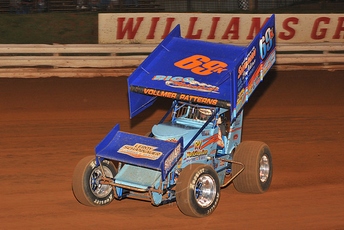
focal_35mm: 86
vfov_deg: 15.9
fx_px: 822
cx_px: 172
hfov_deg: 23.6
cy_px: 115
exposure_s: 1/320
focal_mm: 86
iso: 1000
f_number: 6.3
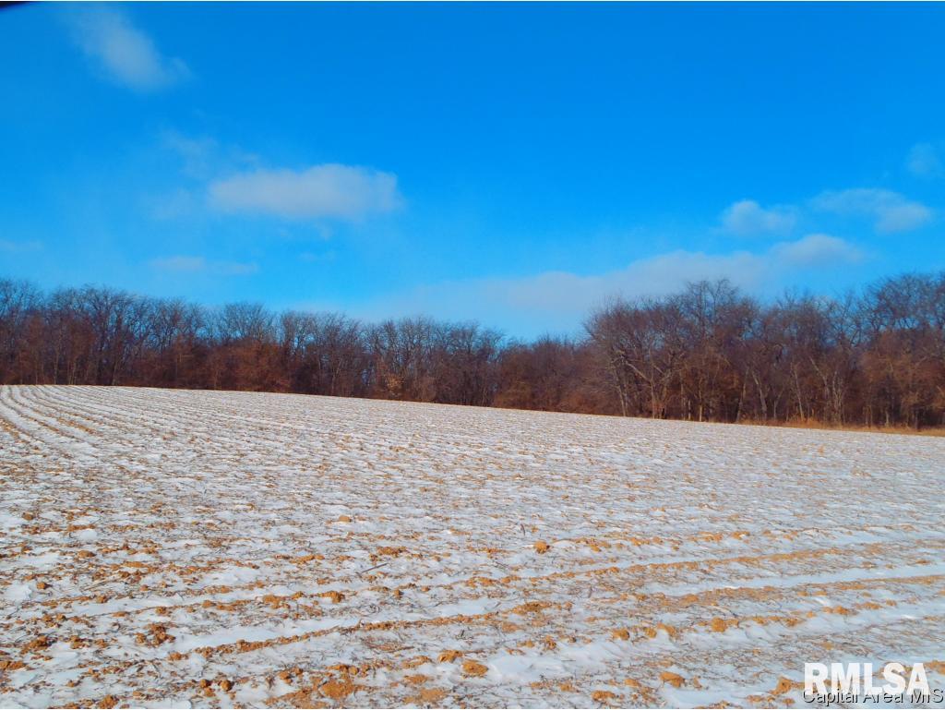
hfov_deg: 63.4
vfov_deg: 49.8
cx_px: 472
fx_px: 765
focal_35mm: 28
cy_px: 355
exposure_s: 1/640
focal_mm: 5
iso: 80
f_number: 5.6
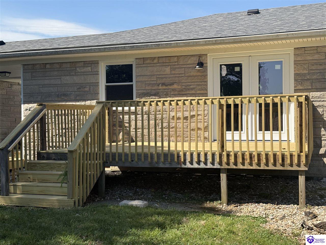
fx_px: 452
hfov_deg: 39.7
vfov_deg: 30.3
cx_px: 163
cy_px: 122
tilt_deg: +0.0
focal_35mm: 48
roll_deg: +0.6
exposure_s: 1/2762
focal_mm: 6.76
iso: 64
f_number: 1.78
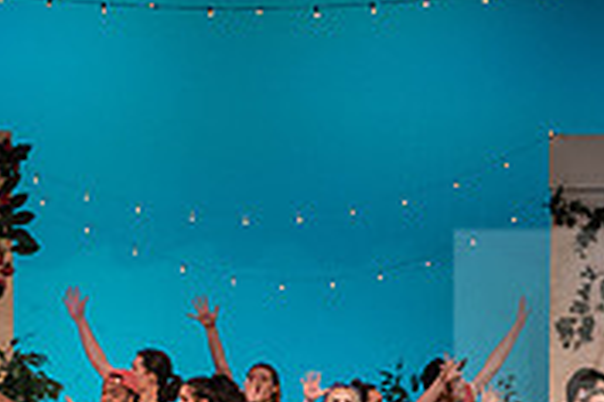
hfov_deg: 8.9
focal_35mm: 230
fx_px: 3859
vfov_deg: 5.9
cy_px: 642
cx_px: 351
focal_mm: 70
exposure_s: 1/400
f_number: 3.5
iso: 3200
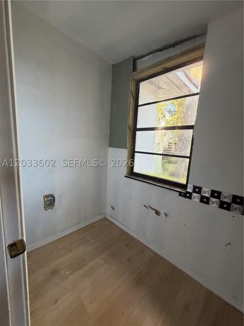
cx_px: 122
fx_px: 132
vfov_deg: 102.1
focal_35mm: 14
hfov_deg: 85.7
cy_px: 163
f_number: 2.2
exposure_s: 1/64
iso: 320
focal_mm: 2.22
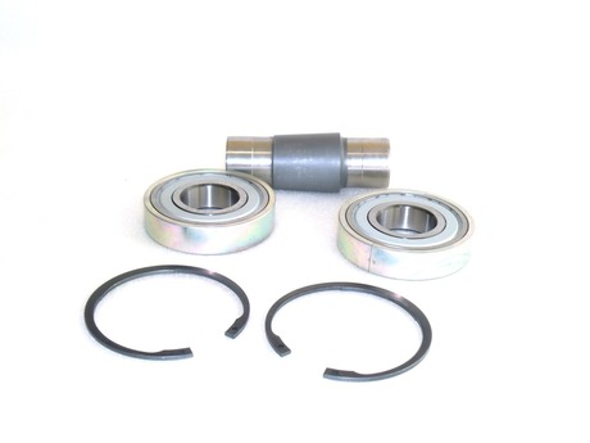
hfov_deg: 36.8
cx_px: 295
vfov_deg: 28.0
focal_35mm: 52
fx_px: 886
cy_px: 222
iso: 64
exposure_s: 1/125
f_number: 3.7
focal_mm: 9.3
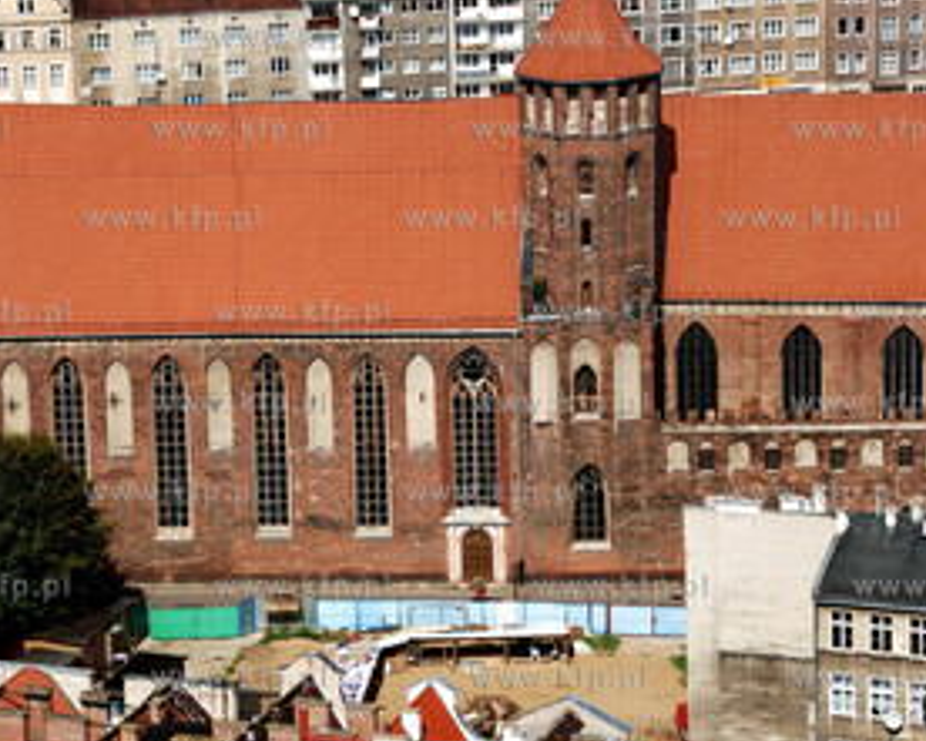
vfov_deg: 10.8
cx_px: 419
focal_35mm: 143
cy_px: 359
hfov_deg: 13.5
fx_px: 3920
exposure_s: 1/200
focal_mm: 70
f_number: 11
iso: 100
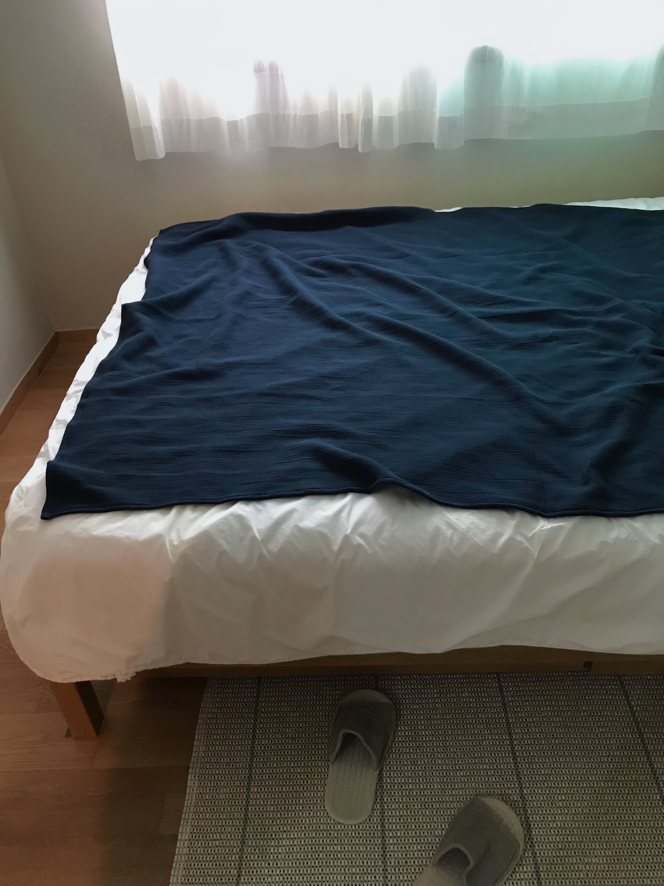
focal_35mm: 28
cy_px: 443
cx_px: 332
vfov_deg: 63.4
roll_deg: +4.5
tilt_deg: -37.2
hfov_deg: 49.7
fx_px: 716
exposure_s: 1/11
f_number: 1.8
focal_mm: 3.99
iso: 100
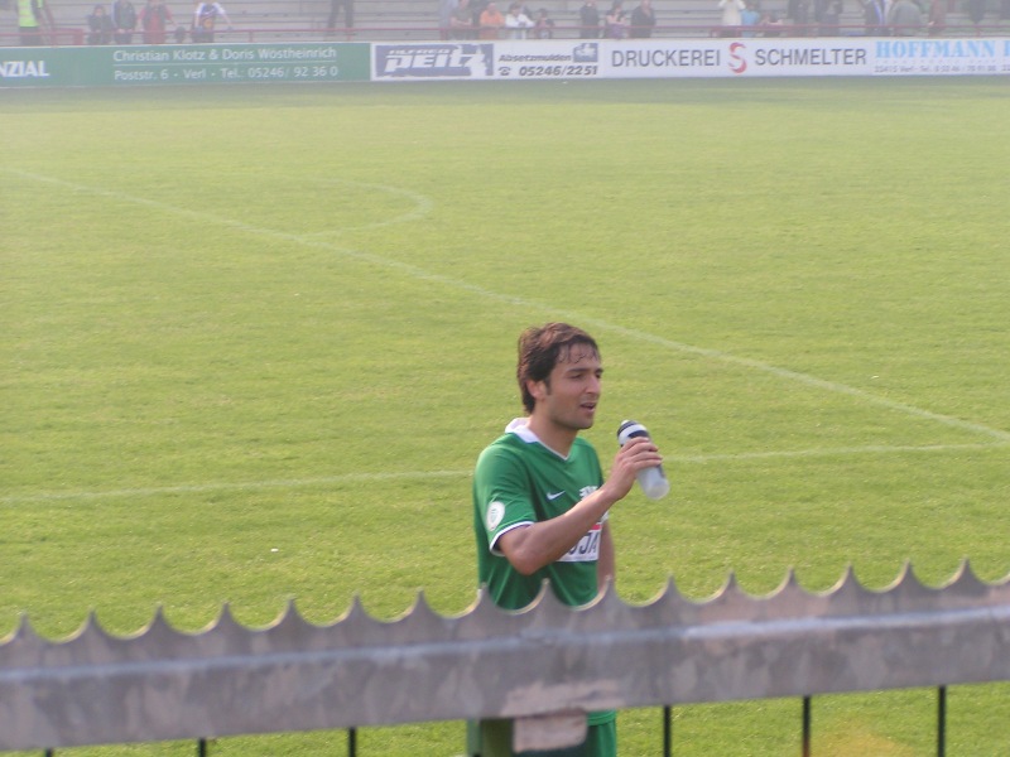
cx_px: 505
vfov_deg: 10.9
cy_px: 378
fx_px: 3968
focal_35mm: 136
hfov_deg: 14.5
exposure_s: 1/200
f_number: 4.5
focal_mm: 20.9
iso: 50
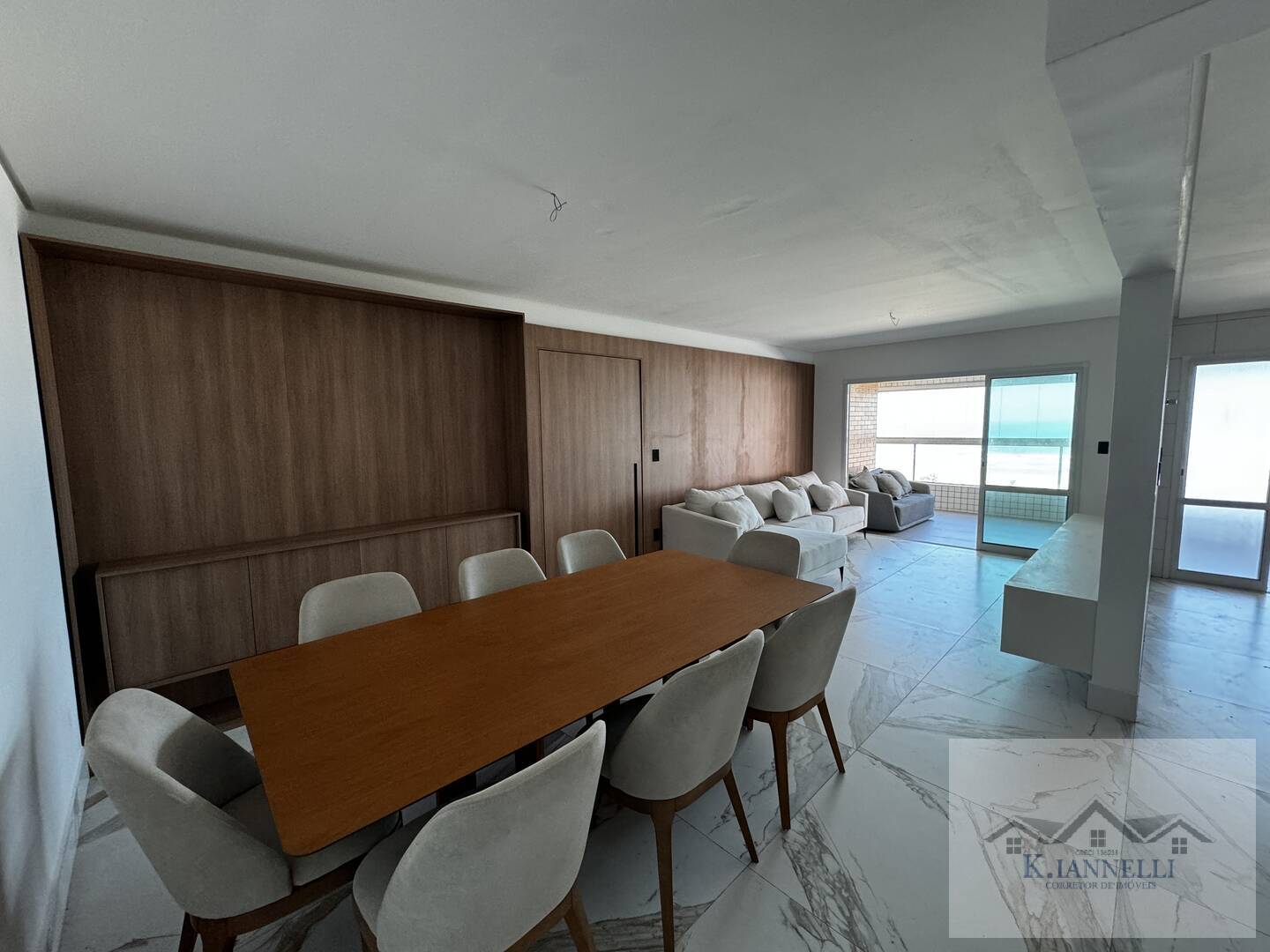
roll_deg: +0.4
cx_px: 635
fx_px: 514
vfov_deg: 85.7
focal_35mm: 14
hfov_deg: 102.1
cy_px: 476
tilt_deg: -6.1
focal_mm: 2.22
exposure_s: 1/99
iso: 250
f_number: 2.2
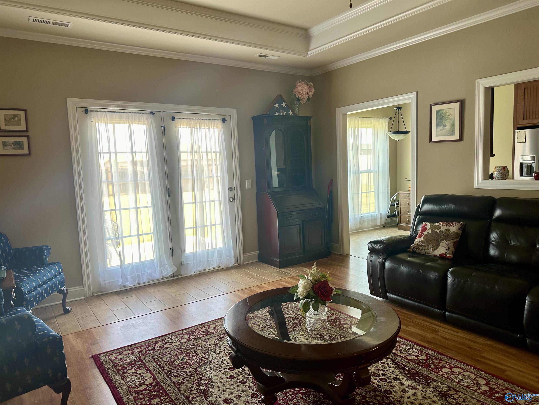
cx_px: 270
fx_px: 374
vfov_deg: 56.8
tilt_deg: -5.1
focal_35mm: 24
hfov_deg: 71.6
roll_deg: +2.0
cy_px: 202
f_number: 1.78
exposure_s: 1/120
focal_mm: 6.86
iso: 80
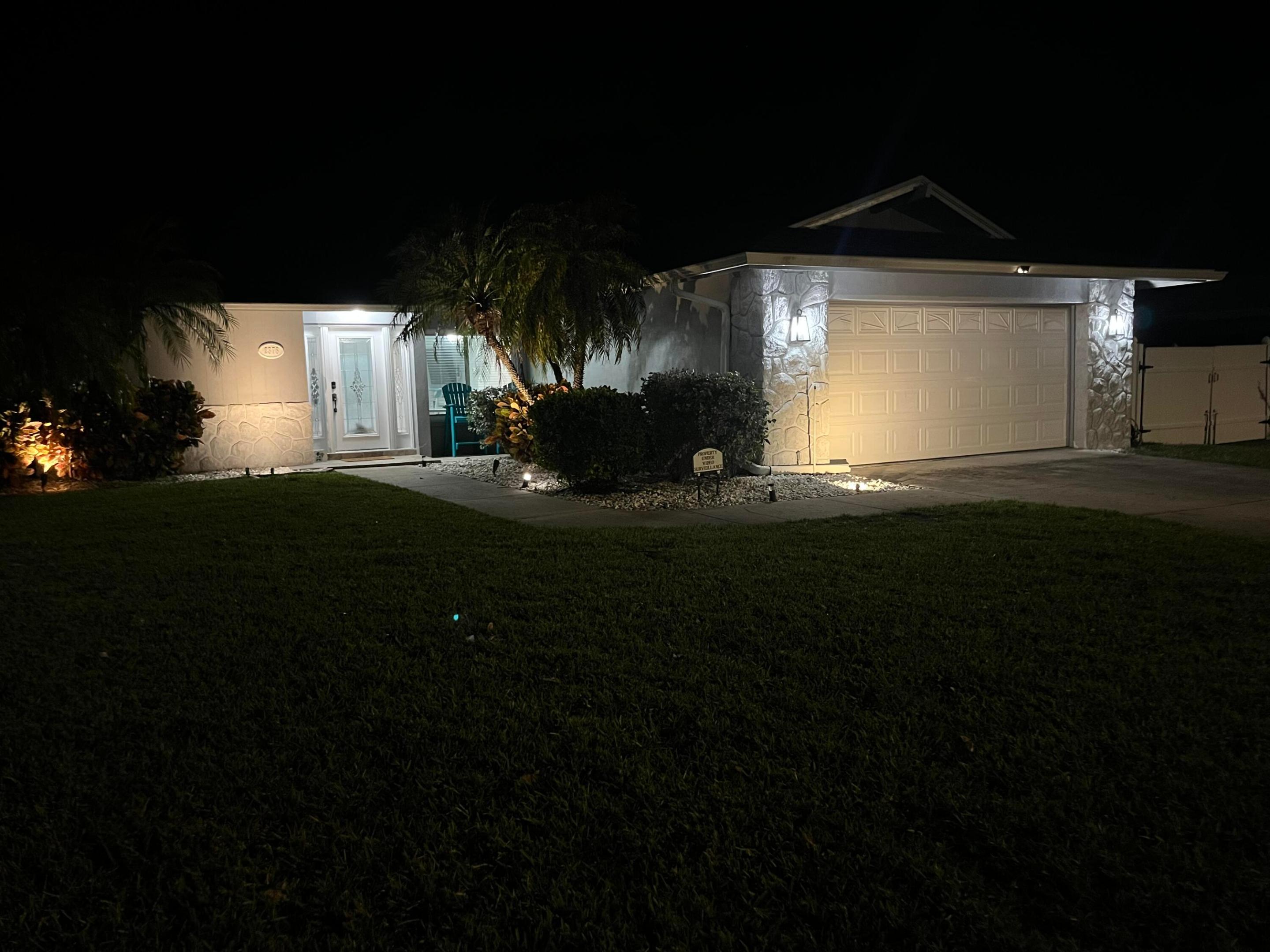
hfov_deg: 67.3
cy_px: 476
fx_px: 954
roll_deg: +1.5
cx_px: 635
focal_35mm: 26
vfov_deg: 53.1
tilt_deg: -5.9
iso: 1000
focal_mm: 5.1
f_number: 1.6
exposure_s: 1/30
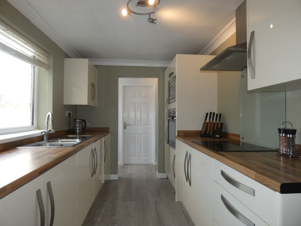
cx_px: 150
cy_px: 113
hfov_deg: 81.7
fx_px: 174
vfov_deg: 66.0
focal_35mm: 20
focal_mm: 3.6
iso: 80
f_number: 2.8
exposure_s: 1/60
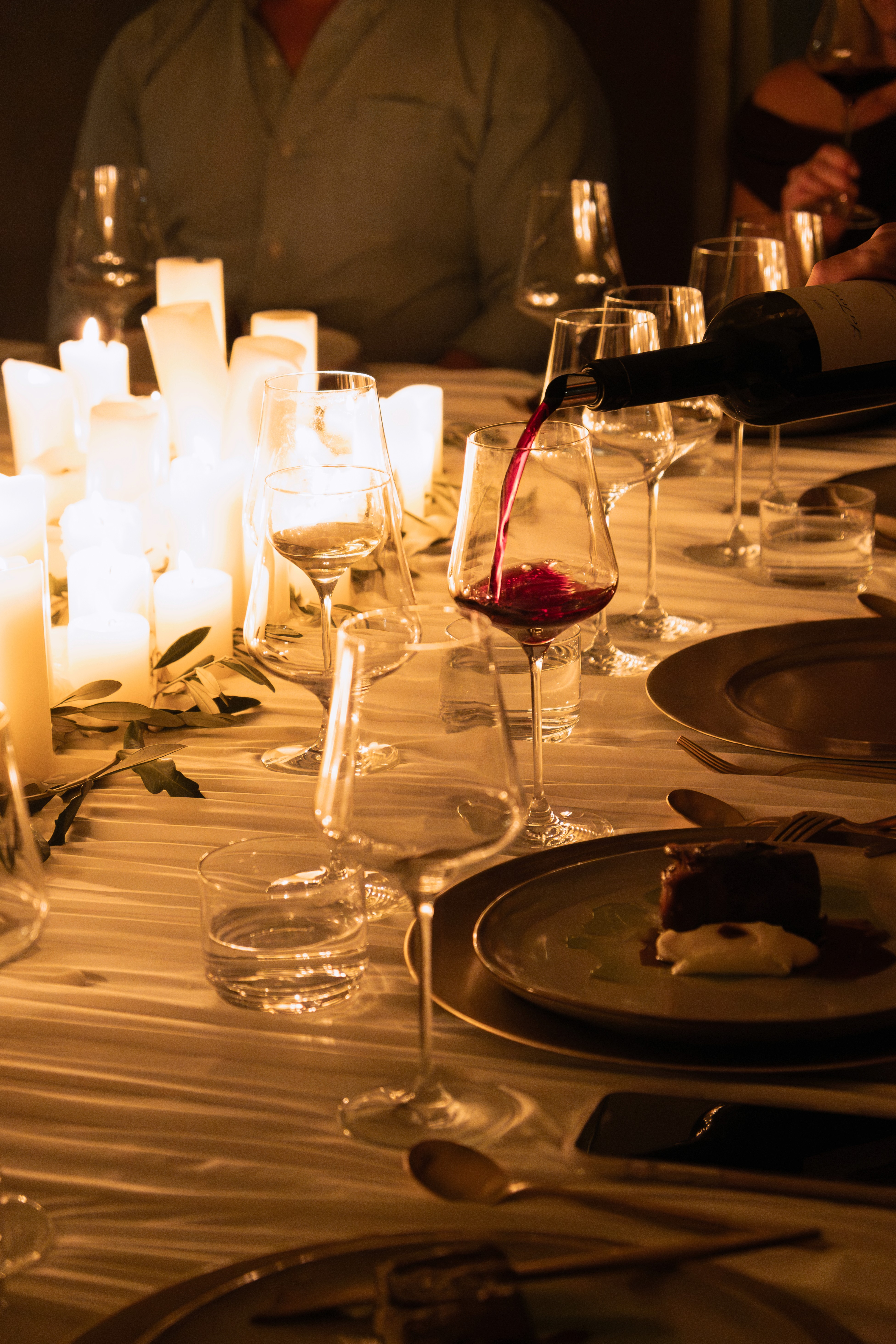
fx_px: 3098
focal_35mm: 83
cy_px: 672
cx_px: 448
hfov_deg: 16.5
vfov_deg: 24.5
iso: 12800
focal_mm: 55
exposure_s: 1/125
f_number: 4.5
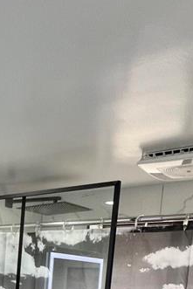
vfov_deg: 34.5
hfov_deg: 24.2
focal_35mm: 49
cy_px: 321
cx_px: -56
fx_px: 394
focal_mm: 1.57
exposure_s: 1/120
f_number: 1.8
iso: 100
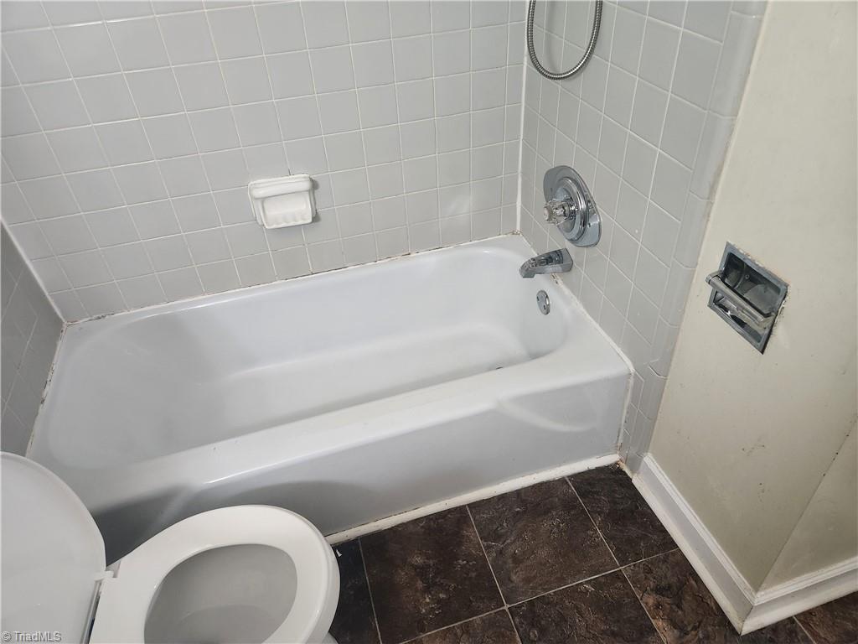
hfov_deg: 73.9
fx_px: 570
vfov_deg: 58.9
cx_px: 429
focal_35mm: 23
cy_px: 322
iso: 500
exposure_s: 1/40
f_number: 1.8
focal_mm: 5.4
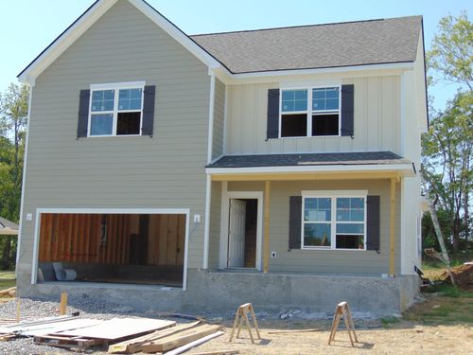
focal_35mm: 50
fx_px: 683
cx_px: 236
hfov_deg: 38.2
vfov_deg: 29.1
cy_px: 178
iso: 80
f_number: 3.5
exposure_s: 1/640
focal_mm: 9
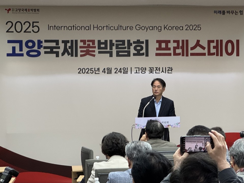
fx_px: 543
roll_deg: +1.0
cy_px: 92
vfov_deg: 19.1
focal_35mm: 77
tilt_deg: +1.1
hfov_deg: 25.3
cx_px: 122
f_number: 2.8
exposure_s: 1/120
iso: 250
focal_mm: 9
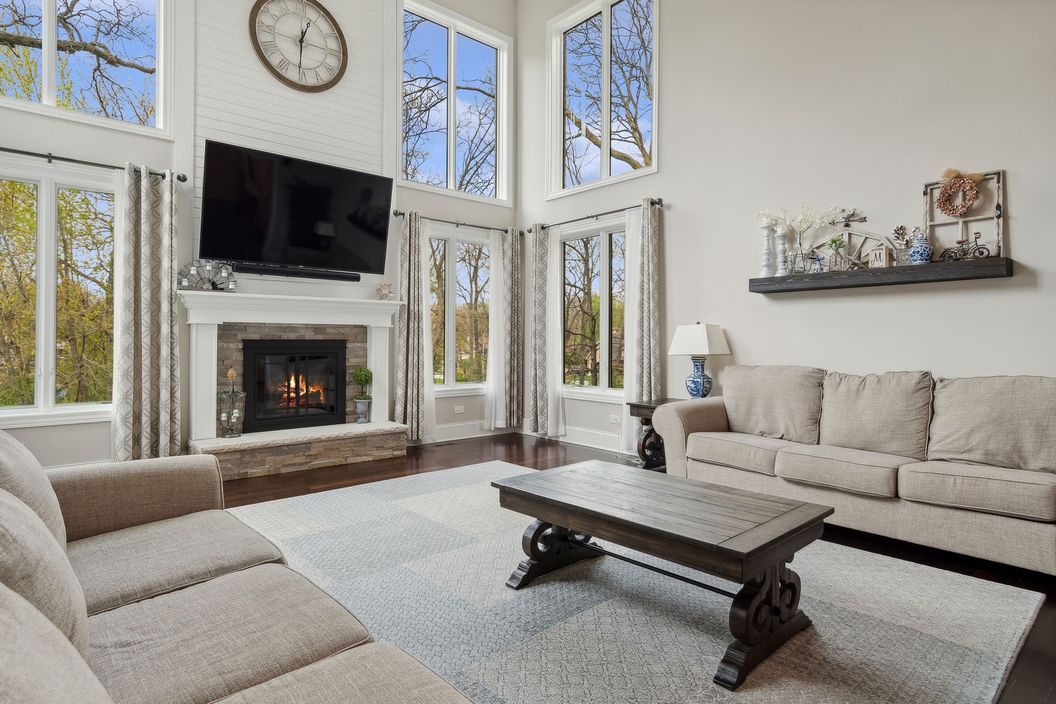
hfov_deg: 90.0
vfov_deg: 67.4
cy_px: 352
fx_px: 528
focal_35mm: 18
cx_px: 528
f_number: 8
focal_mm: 12
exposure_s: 1/25
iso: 250
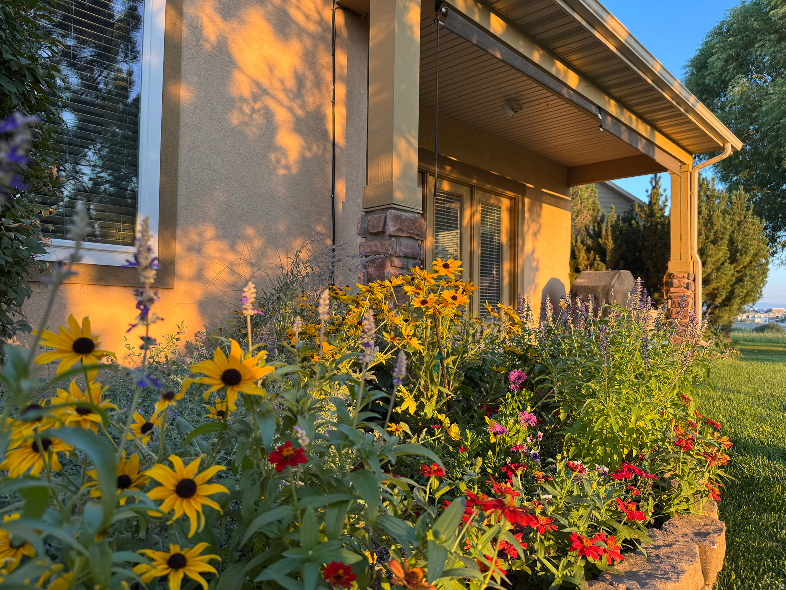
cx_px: 393
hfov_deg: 71.6
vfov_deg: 56.8
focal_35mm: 24
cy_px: 295
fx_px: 545
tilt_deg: +0.9
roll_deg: -0.6
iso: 64
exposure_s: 1/225
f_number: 1.78
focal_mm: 6.76
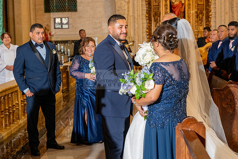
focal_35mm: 70
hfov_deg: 28.8
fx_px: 463
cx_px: 119
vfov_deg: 19.5
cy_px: 80
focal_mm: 70
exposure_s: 1/200
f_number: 4.5
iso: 2000
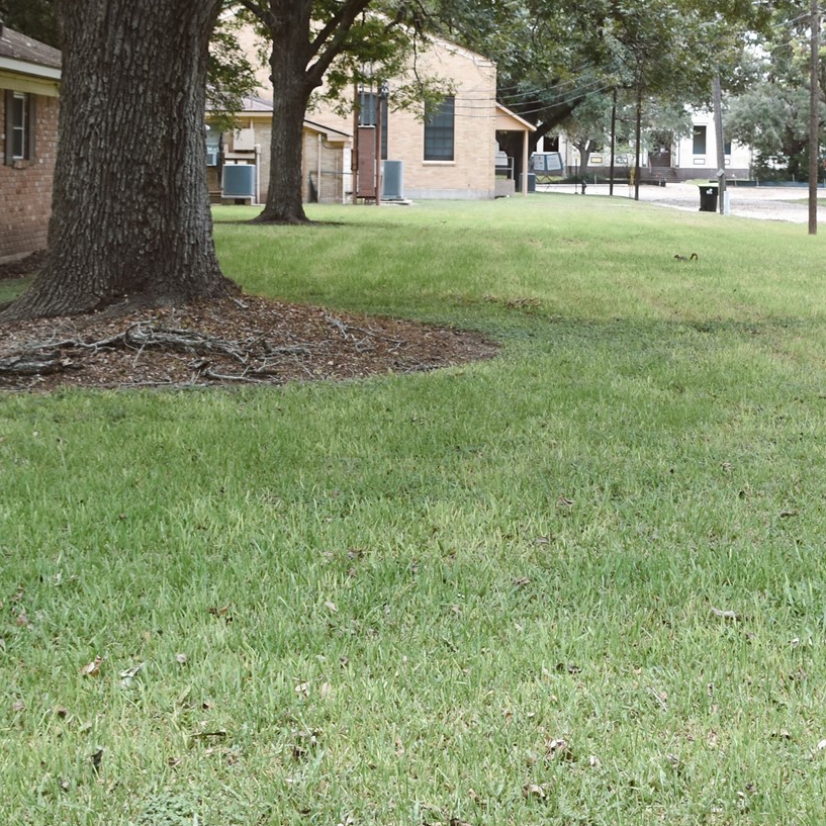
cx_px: 593
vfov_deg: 27.8
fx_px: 1647
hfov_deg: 27.9
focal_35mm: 61
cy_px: 219
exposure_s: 1/200
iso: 400
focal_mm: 18
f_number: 7.1
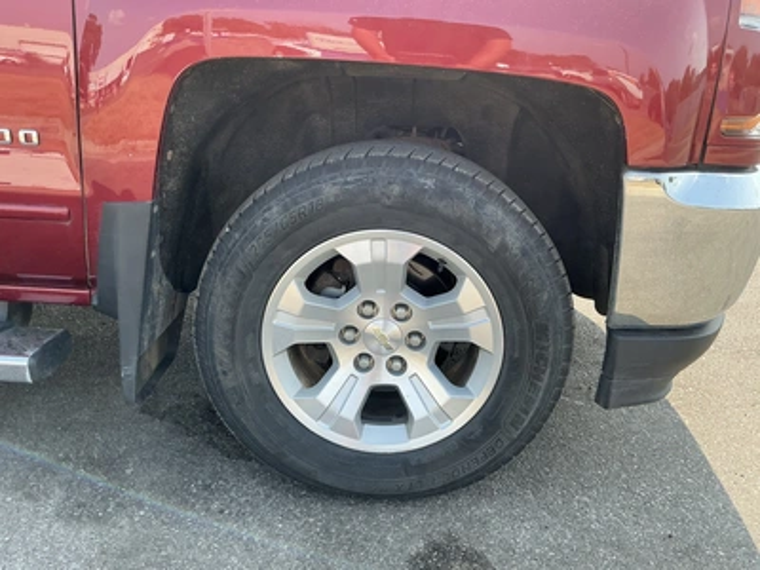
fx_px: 615
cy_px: 285
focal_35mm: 28
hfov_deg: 63.4
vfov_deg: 49.7
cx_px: 380
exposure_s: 1/289
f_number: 1.8
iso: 25
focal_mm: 3
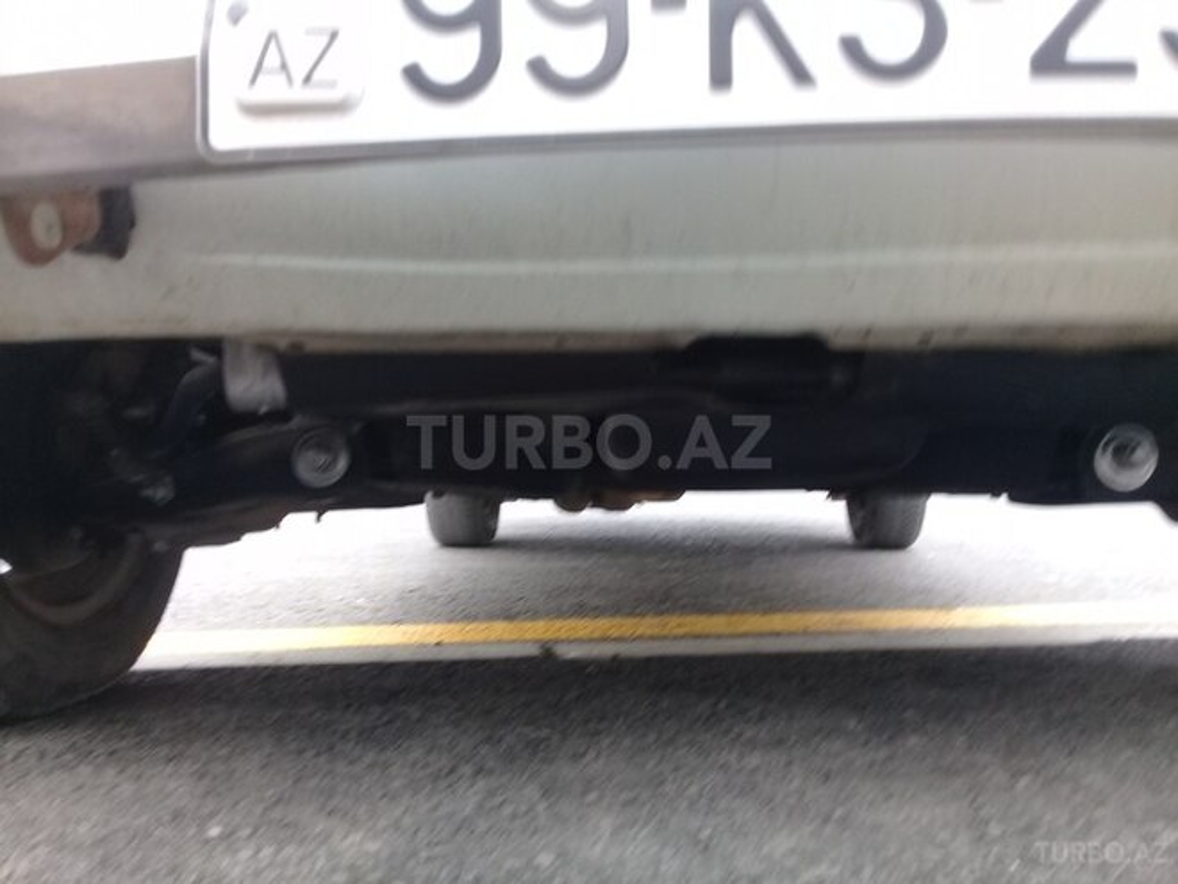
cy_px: 442
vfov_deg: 45.4
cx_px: 589
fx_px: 1055
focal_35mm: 31
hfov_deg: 58.4
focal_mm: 3.3
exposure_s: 1/50
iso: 64
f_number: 2.2
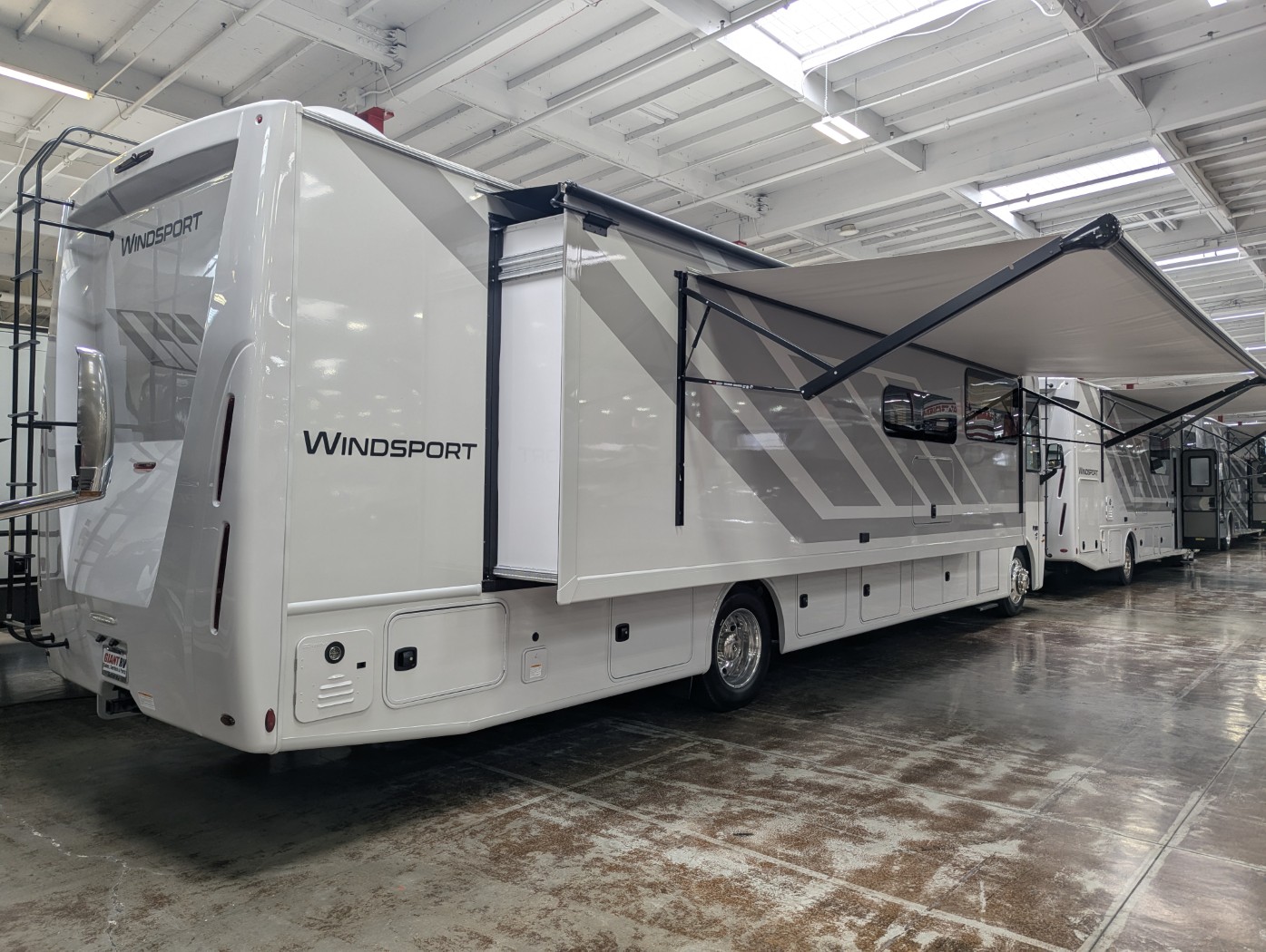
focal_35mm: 24
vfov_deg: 56.9
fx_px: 879
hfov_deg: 71.5
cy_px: 476
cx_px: 633
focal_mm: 6.81
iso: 34
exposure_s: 1/71.7
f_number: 1.85
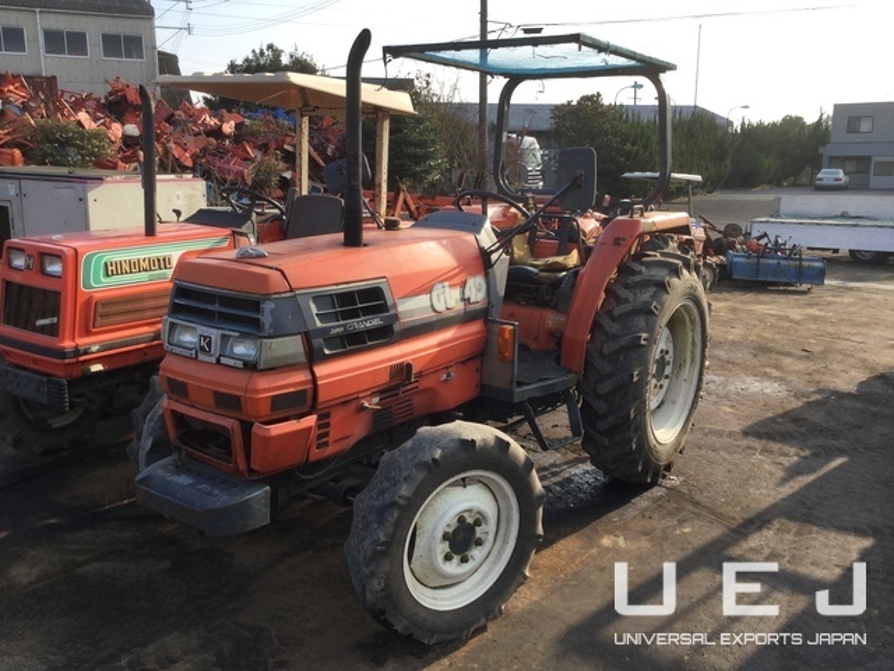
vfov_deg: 45.4
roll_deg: +0.4
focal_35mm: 31
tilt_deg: -12.6
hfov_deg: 58.4
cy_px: 336
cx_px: 447
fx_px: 801
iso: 25
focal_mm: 3.3
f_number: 2.4
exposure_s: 1/617
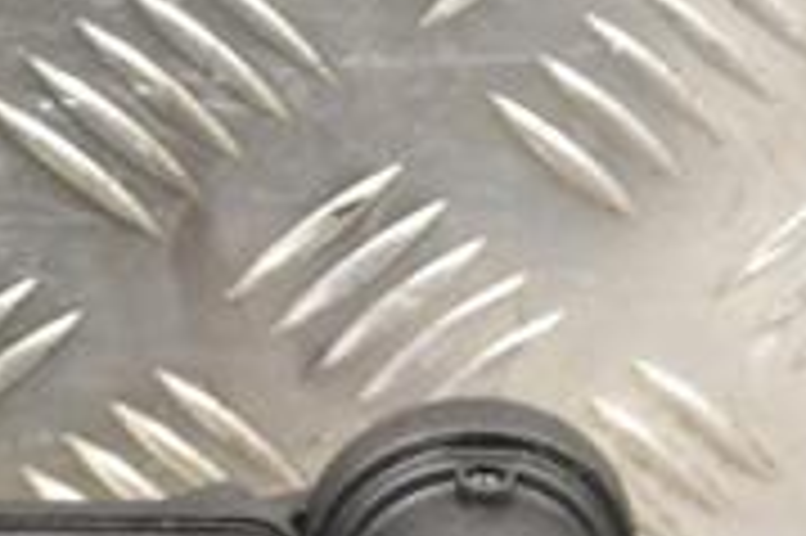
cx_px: -108
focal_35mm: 231
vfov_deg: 5.9
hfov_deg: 8.8
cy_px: 752
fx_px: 5167
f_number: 6.3
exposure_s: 1/160
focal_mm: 46
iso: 3200
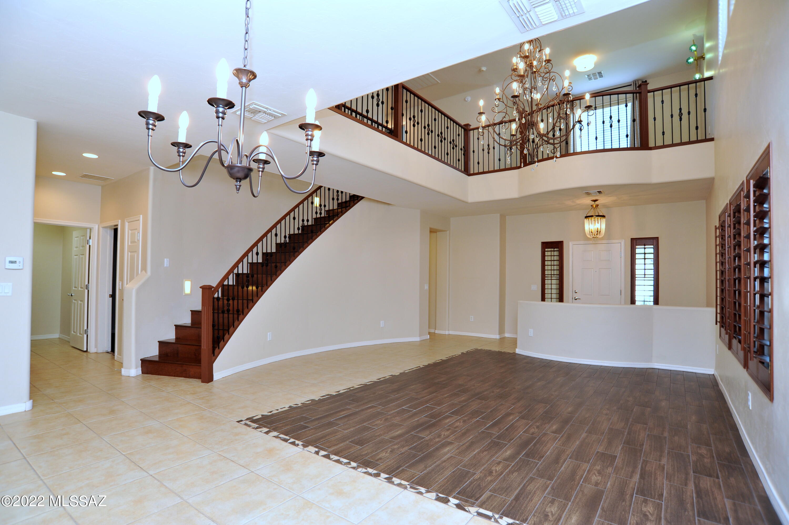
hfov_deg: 90.0
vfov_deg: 67.3
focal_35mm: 18
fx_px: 394
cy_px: 262
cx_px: 394
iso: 640
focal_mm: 18
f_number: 6.3
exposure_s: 1/50
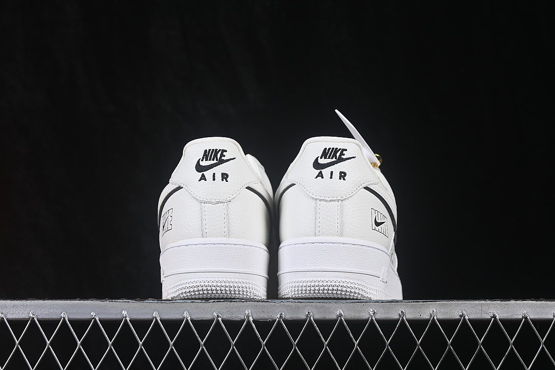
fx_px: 1156
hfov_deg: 27.0
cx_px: 278
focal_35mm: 75
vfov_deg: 18.2
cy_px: 185
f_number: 8
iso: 160
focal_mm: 50
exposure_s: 1/80
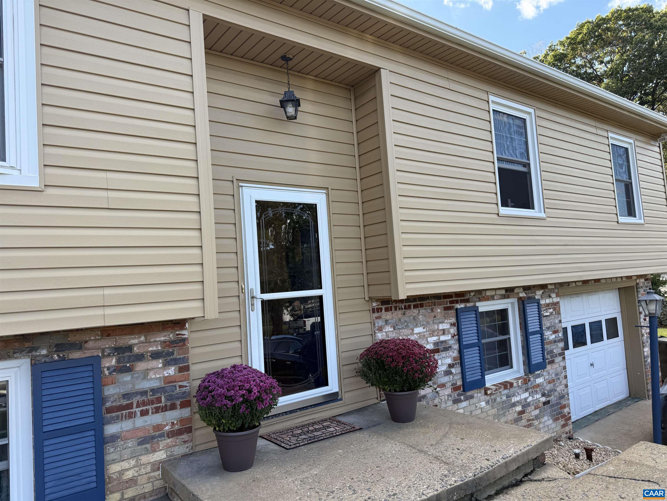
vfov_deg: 56.8
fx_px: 462
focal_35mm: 24
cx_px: 334
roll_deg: +3.6
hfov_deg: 71.6
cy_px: 250
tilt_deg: +3.8
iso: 80
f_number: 1.78
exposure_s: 1/683
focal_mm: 6.76
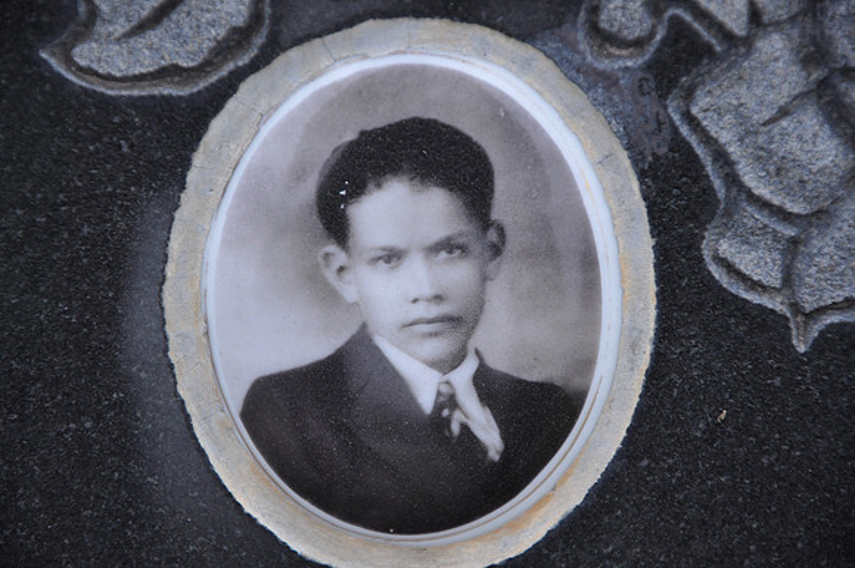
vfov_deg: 8.7
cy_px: 284
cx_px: 428
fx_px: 3735
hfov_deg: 13.1
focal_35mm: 158
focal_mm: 105
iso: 320
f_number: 5.6
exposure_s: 1/125
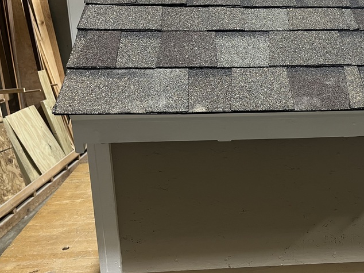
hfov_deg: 43.4
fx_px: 441
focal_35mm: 42
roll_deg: -0.1
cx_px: 271
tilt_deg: -17.3
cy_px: 146
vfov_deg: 34.3
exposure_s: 1/60
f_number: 1.6
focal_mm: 5.1
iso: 125
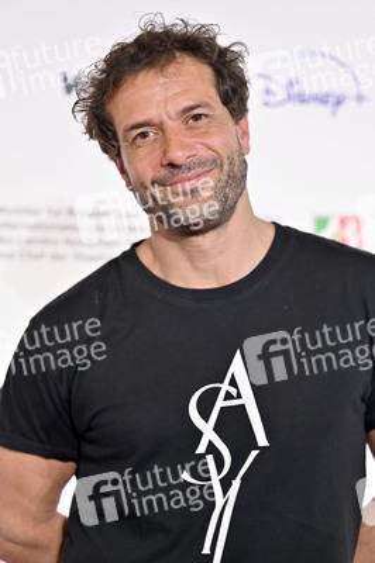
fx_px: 1502
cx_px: 188
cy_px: 282
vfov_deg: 21.3
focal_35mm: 96
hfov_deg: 14.2
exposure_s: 1/320
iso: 640
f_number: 2.8
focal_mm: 96
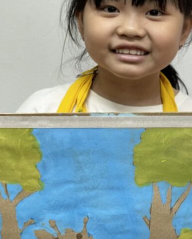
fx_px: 745
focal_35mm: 105
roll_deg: -3.6
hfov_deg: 14.7
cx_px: 116
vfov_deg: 18.2
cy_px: 152
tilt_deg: -12.6
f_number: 2
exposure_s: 1/100
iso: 64
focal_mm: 6
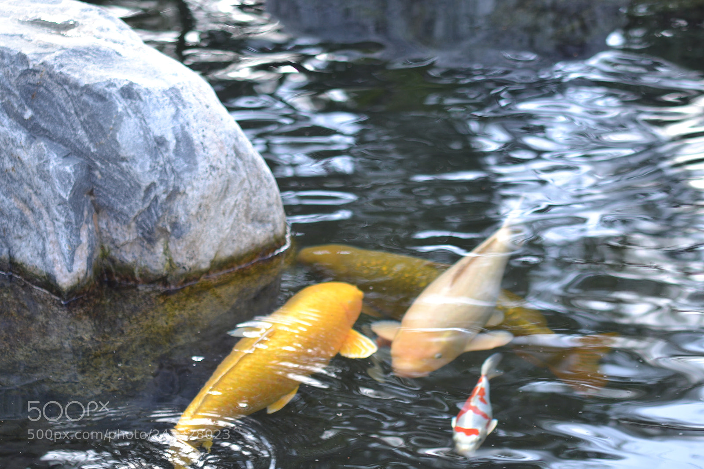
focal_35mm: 142
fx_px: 2786
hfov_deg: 14.4
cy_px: 234
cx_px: 352
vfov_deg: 9.6
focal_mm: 95
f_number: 5
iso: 100
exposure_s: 1/50
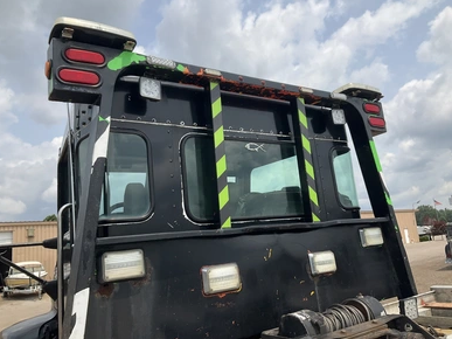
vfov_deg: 46.8
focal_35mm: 30
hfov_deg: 60.0
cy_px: 165
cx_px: 230
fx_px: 392
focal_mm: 3
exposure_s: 1/2227
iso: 25
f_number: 1.8
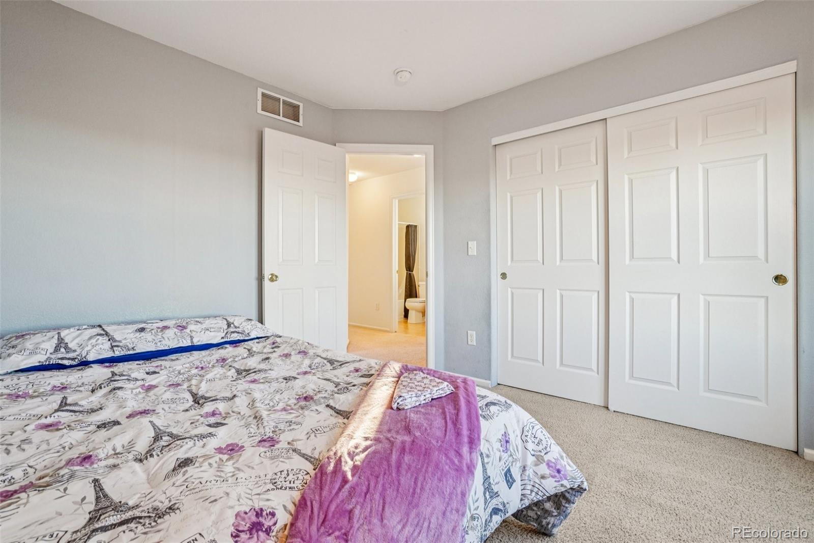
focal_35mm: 15
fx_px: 339
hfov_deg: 100.4
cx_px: 407
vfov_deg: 77.3
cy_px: 272
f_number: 8
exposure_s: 1/15
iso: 400
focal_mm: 10
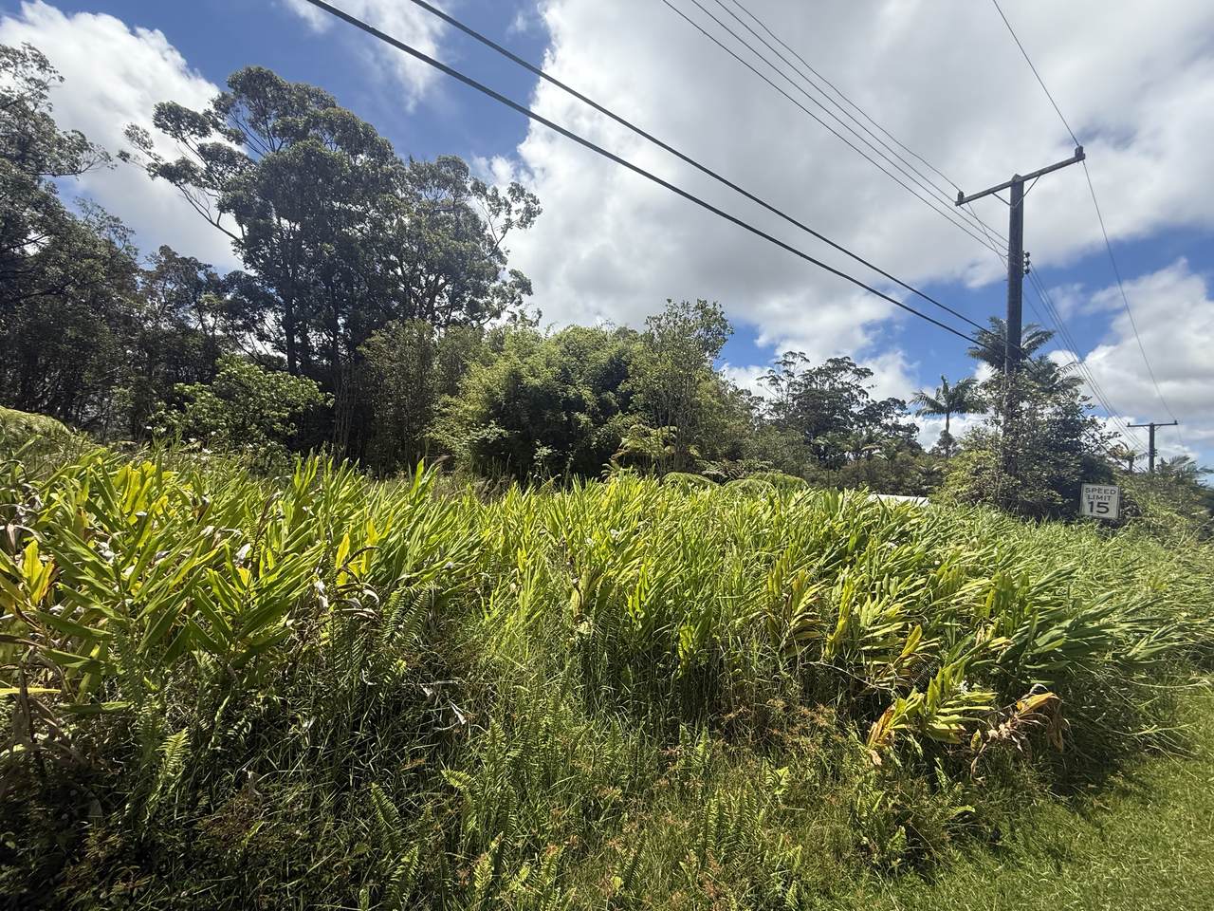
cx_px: 607
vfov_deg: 85.7
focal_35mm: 14
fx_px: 491
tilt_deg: +2.9
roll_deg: +1.1
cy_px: 456
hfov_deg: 102.1
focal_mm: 2.22
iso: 64
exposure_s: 1/1961
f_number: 2.2
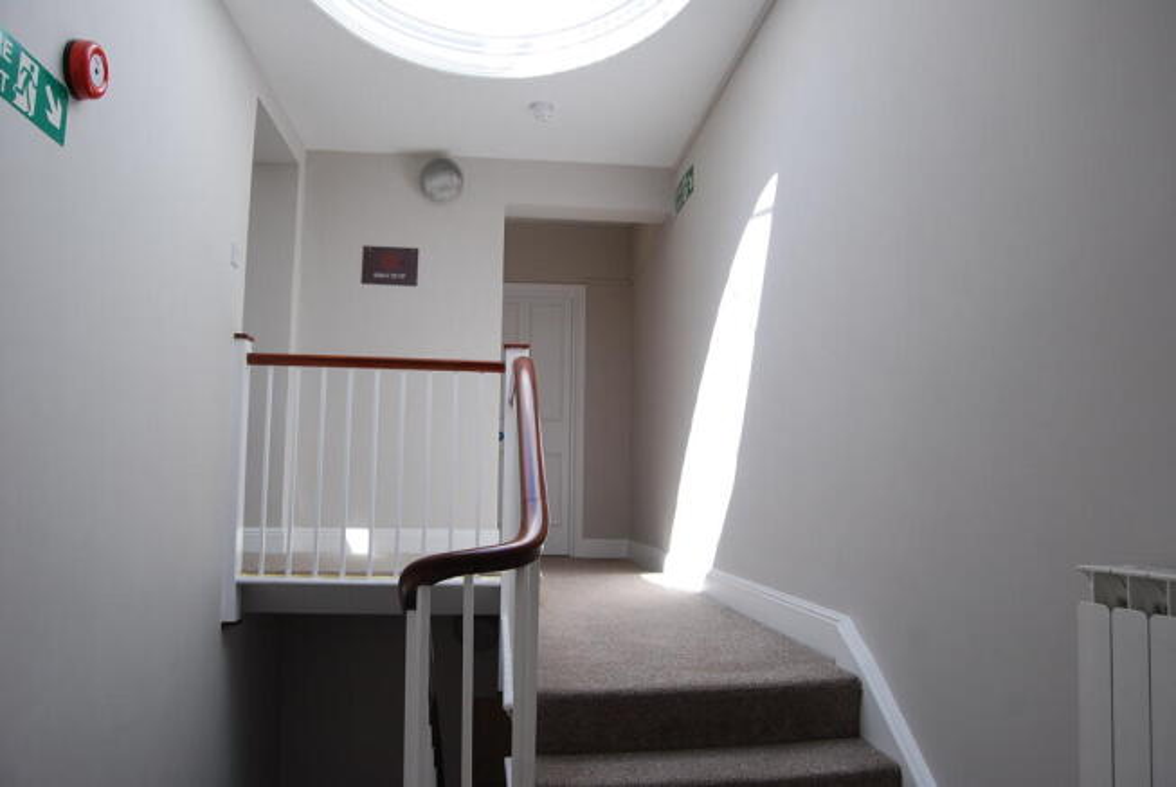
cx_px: 588
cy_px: 394
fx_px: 883
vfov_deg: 48.0
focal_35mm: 27
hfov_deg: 67.3
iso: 200
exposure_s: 1/100
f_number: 5
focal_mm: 18
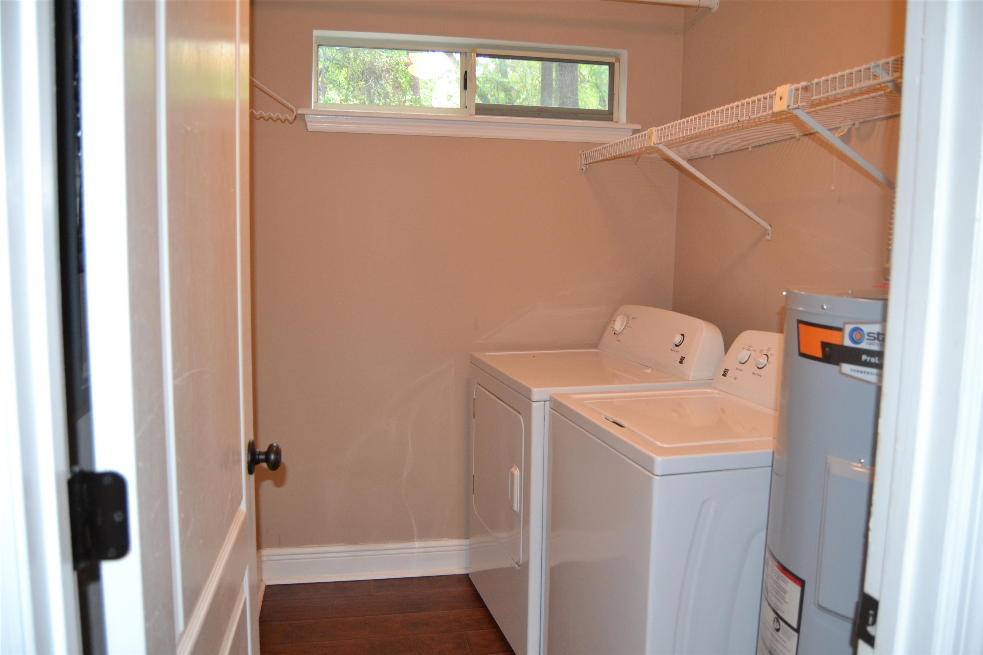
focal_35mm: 27
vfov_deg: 47.9
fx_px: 737
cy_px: 328
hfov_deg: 67.4
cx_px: 492
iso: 1100
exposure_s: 1/60
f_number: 3.5
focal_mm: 18
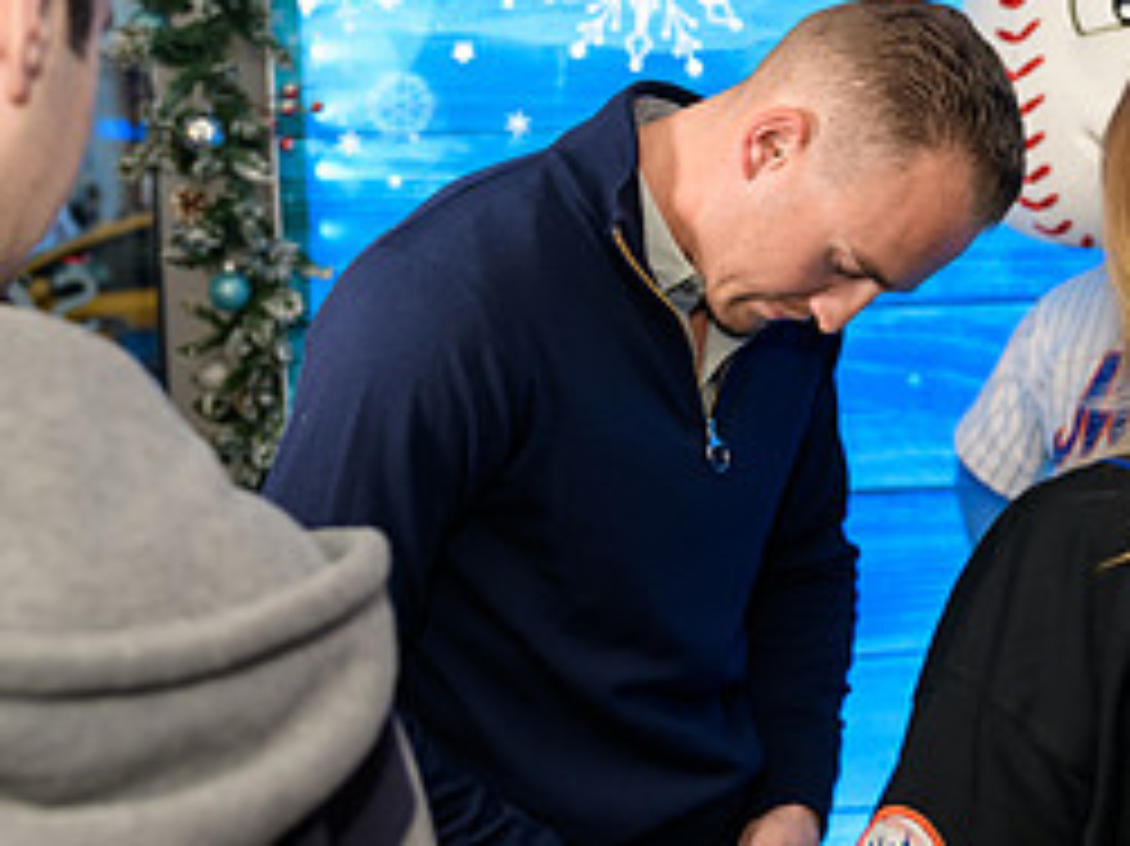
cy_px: 457
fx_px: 2251
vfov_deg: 21.3
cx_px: 585
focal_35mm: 69
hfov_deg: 28.2
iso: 400
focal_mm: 31
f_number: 3.2
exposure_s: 1/125
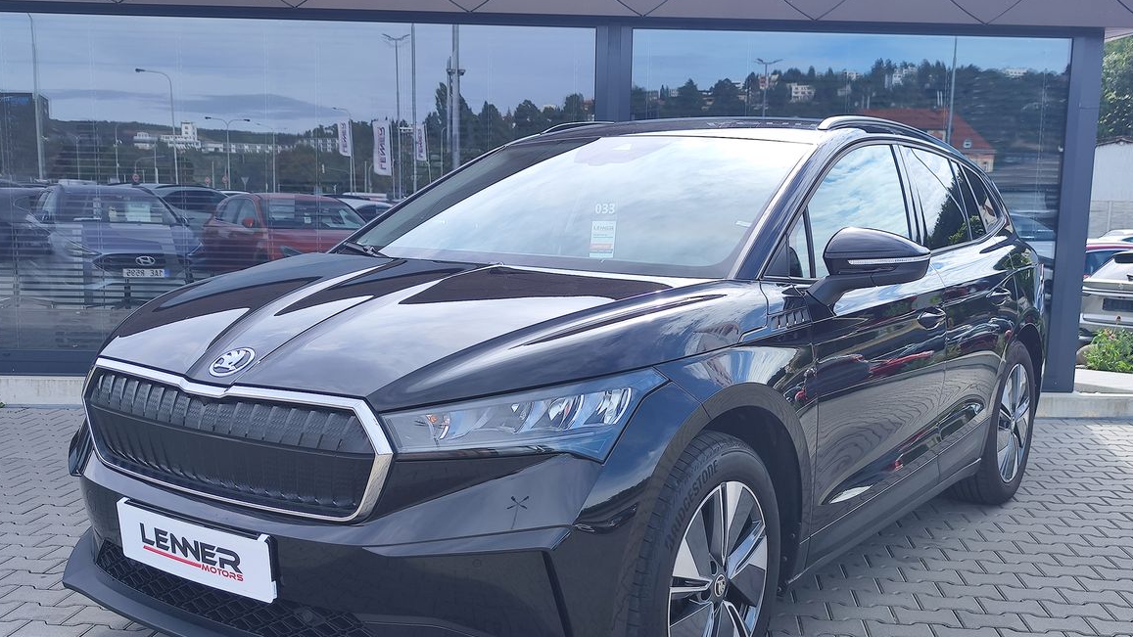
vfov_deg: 44.0
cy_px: 404
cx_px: 574
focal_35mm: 26
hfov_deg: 71.9
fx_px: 781
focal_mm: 7.01
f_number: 1.69
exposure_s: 1/586
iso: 50
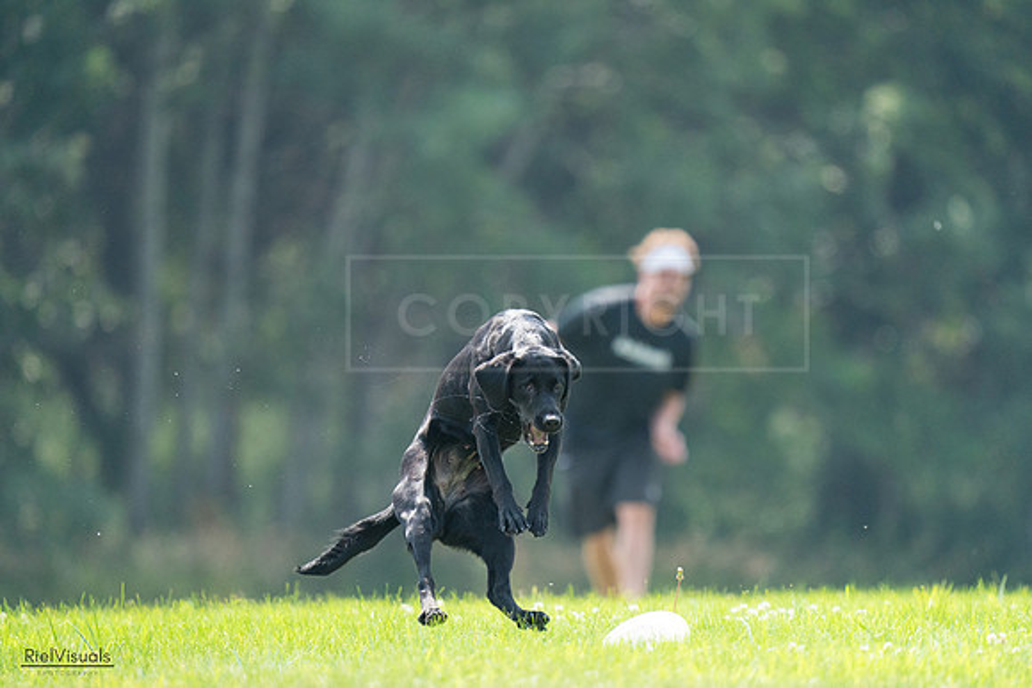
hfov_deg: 4.1
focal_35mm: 500
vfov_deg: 2.8
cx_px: 516
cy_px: 344
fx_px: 14336
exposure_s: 1/4000
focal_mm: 500
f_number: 6.3
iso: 4000
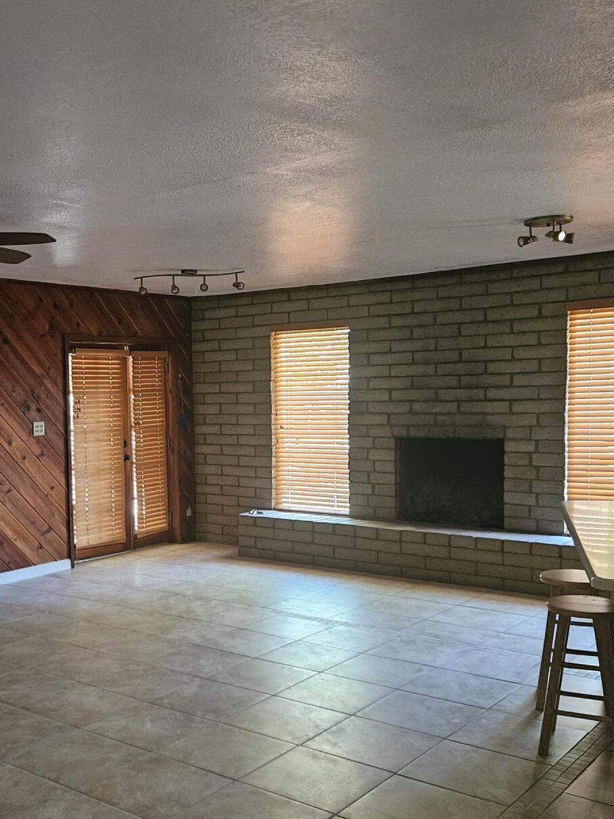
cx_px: 188
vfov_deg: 48.8
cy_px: 471
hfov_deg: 37.2
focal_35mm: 38
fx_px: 899
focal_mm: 5.4
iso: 1000
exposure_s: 1/120
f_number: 1.8
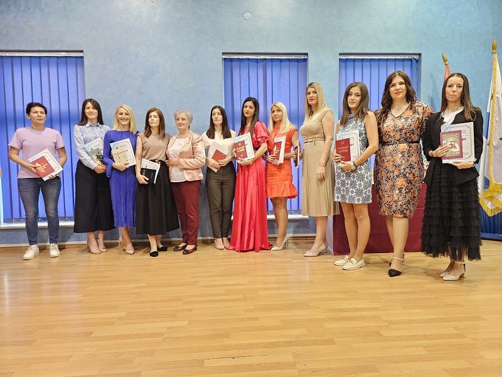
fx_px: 334
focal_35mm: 23
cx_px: 251
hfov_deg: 73.9
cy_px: 188
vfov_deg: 58.9
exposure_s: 1/100
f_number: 1.7
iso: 500
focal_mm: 6.3
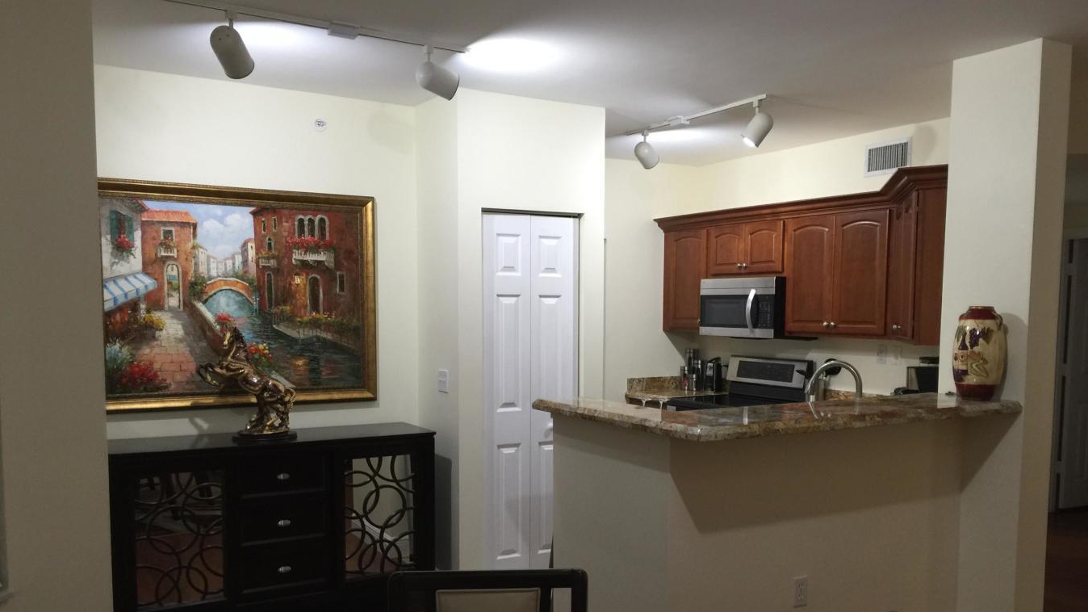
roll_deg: -1.1
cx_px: 550
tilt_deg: -6.4
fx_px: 923
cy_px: 400
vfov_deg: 36.3
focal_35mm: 32
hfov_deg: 61.0
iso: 50
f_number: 2.2
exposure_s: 1/15
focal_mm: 4.15
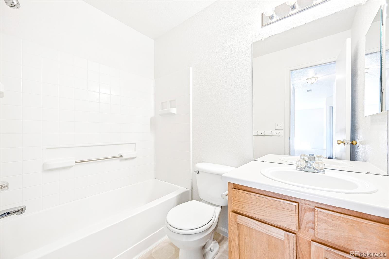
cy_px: 130
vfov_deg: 81.2
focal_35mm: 14
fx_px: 151
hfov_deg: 104.3
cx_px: 194
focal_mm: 14
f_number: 8
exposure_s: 1/15
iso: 180
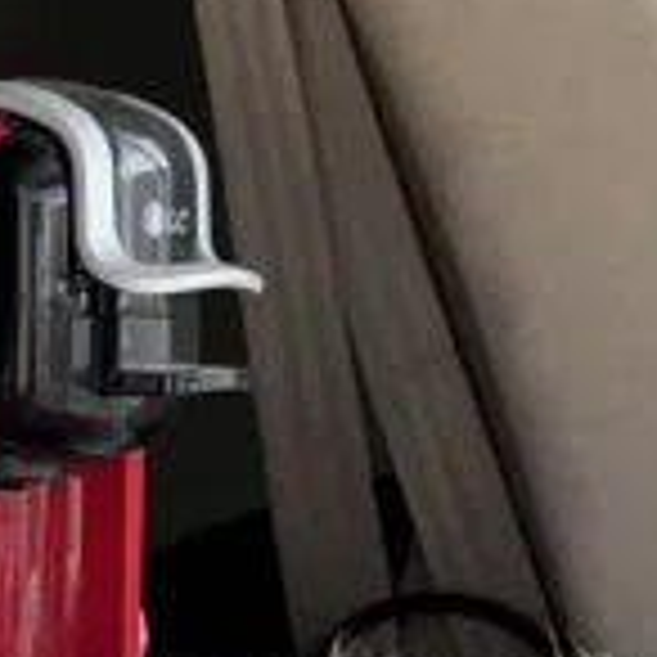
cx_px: -472
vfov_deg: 17.9
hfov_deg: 16.2
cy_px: 760
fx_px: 1997
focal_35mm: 93
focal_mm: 6.76
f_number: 1.78
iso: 80
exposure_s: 1/966
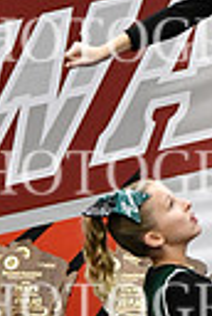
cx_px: -78
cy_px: 637
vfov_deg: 2.2
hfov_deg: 1.5
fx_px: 8030
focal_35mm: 914
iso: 5000
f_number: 2.8
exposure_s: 1/800
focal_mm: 135
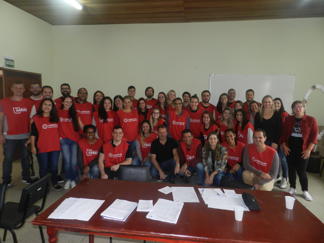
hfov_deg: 73.9
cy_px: 122
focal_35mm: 23
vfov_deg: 58.9
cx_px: 162
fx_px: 215
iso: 200
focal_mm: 4
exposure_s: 1/30
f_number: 3.4
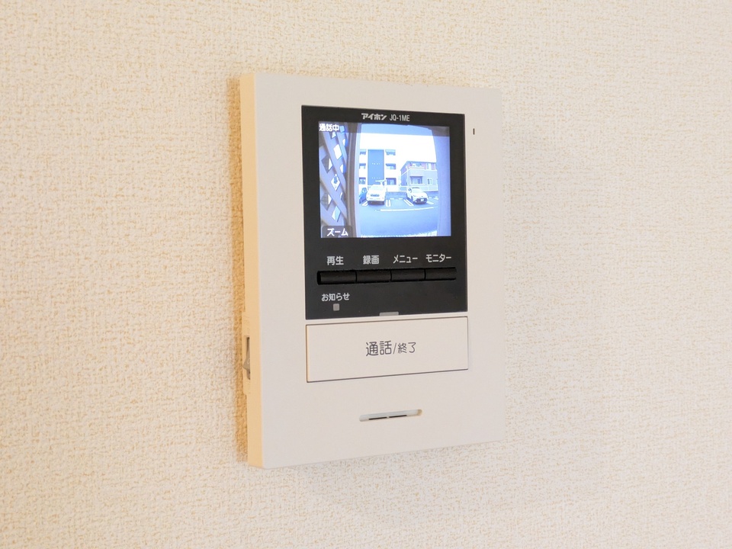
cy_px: 274
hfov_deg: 37.5
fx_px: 1078
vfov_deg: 28.6
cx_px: 366
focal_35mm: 51
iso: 958
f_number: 1.89
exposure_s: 1/50
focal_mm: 5.43
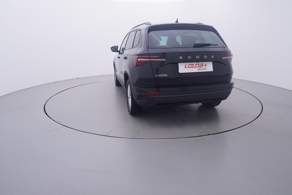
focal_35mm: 22
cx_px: 146
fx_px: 183
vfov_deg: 56.2
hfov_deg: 77.3
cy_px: 98
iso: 200
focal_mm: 15
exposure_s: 1/80
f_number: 5
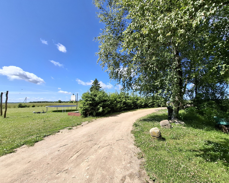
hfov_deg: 100.6
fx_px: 95
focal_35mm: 14
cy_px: 94
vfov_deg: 88.0
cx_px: 119
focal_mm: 1.74
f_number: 2.2
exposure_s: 1/781
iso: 40
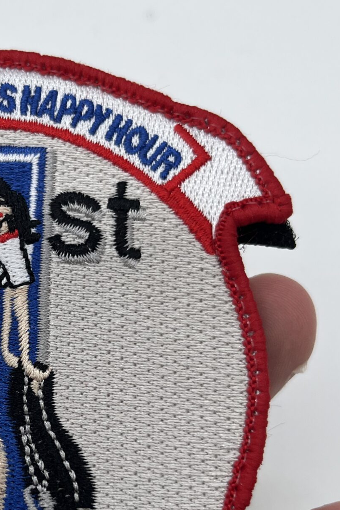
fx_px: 807
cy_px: 322
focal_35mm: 57
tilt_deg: -70.0
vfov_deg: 34.8
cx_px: -31
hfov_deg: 22.5
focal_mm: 5.1
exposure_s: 1/273
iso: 40
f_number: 1.6
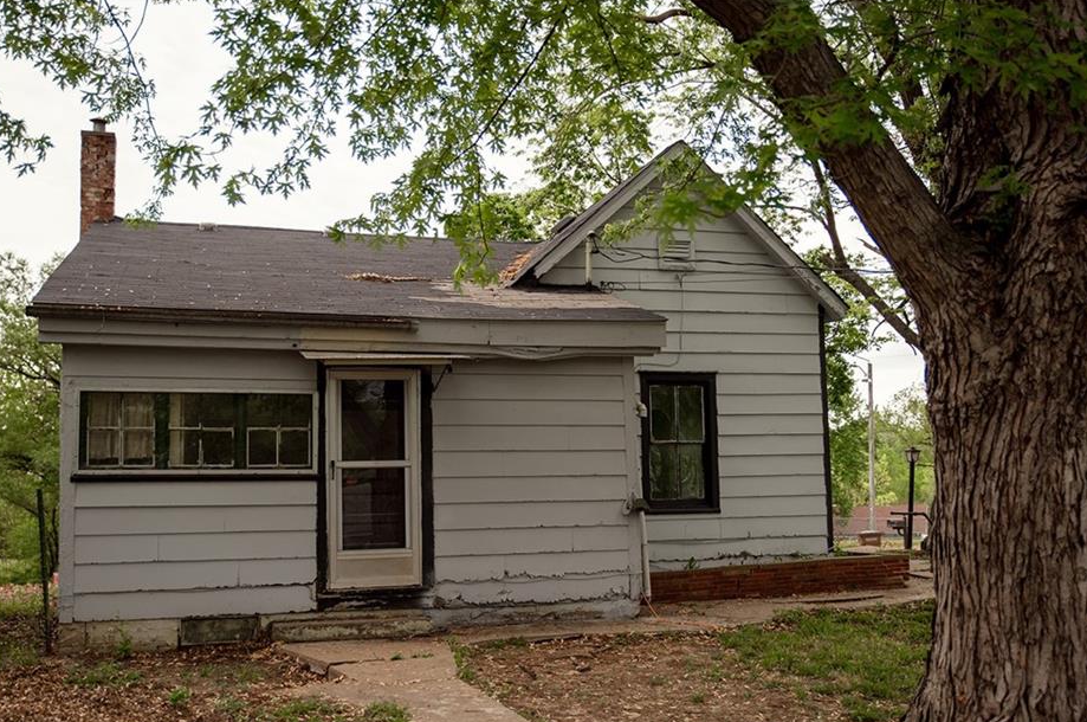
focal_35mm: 39
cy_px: 399
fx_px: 1176
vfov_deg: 34.1
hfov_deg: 49.6
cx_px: 555
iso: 100
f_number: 2.8
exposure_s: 1/400
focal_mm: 35
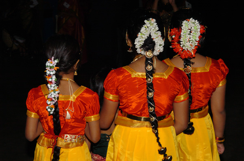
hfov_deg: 33.5
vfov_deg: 22.5
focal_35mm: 60
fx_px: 406
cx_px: 122
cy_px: 80
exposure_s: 1/100
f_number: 5
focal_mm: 40
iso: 400
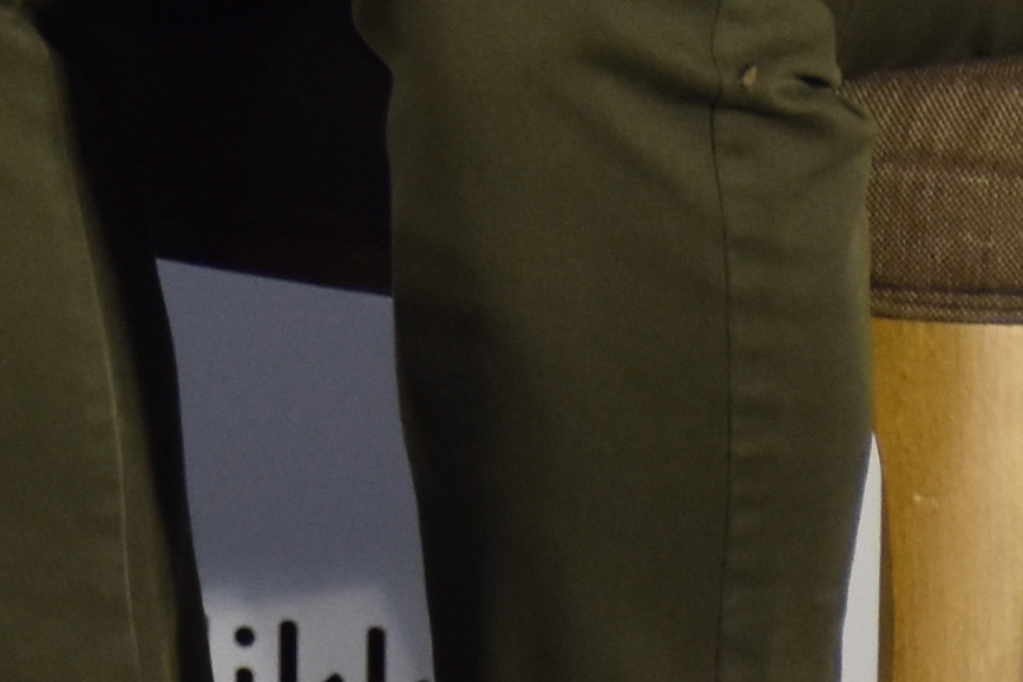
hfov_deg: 2.6
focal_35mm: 778
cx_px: -719
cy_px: -1287
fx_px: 22120
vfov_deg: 1.8
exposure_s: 1/100
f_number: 5
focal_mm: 75
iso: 800
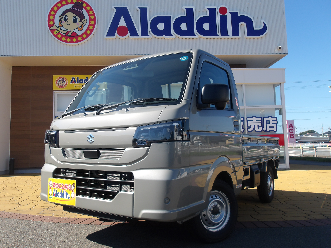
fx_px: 258
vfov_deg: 51.4
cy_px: 124
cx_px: 166
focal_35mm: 27
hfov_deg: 65.3
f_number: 3
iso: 100
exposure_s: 1/848
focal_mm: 4.9
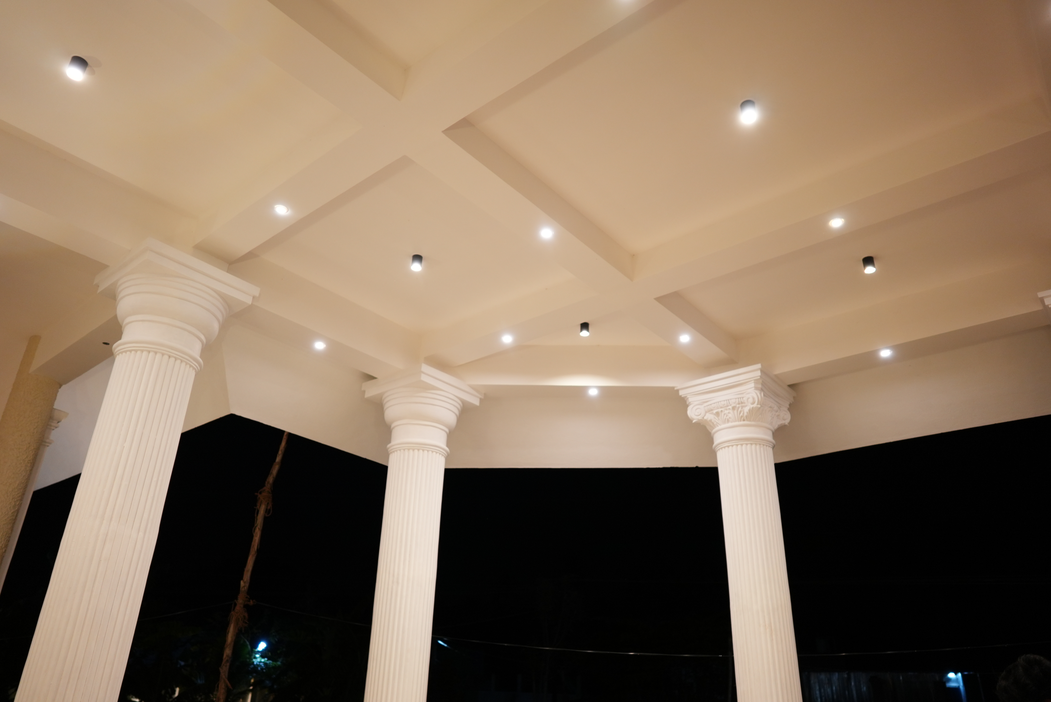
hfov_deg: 71.5
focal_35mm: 25
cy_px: 351
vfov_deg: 51.3
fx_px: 730
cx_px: 526
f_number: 2
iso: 800
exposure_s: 1/125
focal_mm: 25
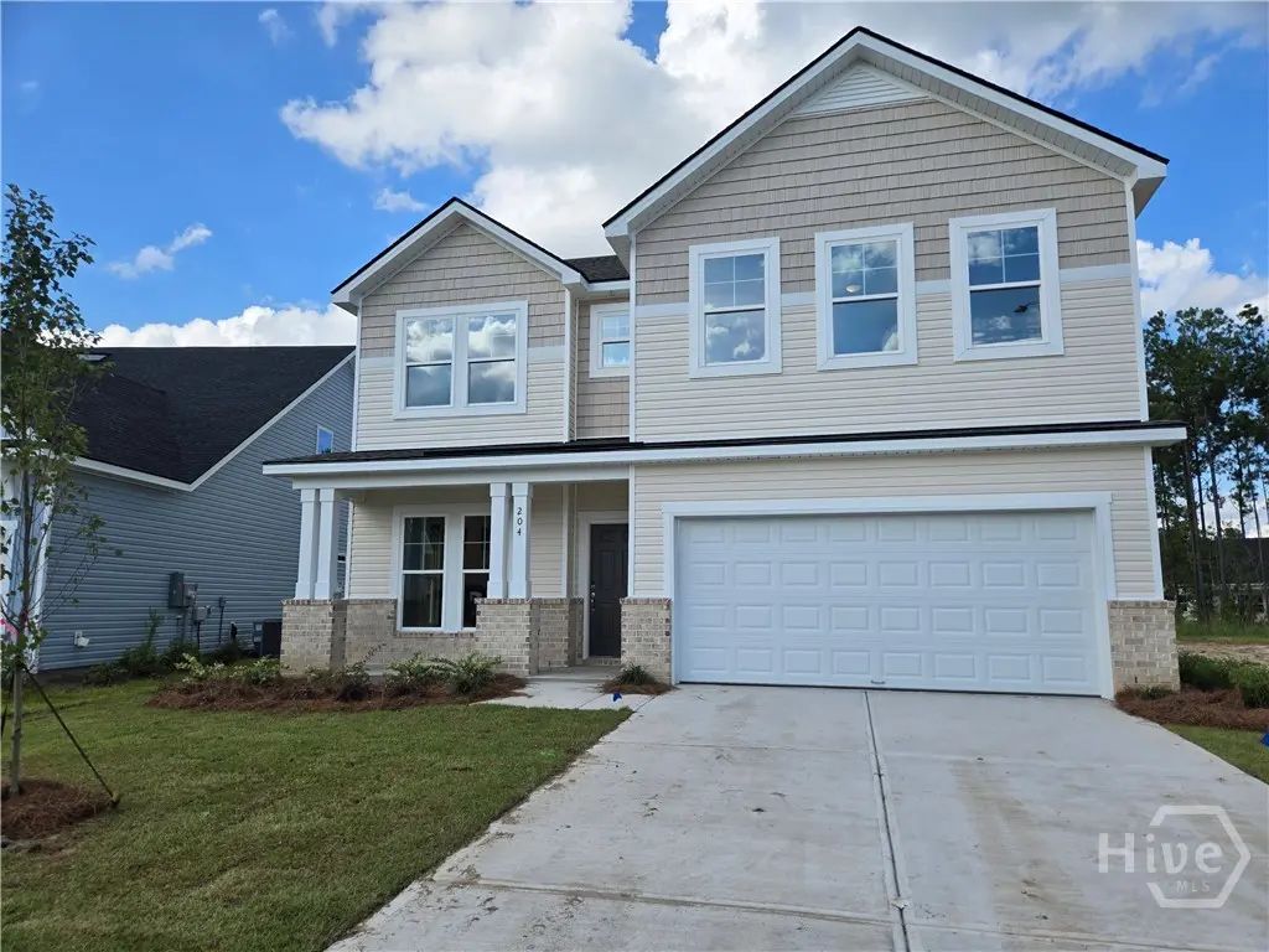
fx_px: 843
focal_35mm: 23
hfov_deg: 73.9
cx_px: 634
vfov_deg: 58.9
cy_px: 476
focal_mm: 5.4
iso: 25
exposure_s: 1/1659
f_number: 1.8
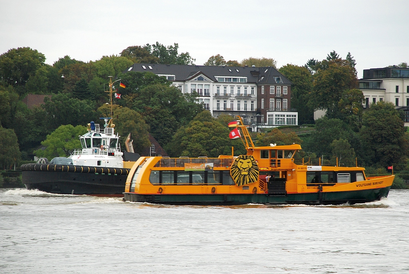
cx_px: 204
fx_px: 2303
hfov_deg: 10.1
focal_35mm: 202
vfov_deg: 6.8
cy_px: 137
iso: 320
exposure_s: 1/125
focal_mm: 135
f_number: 5.6
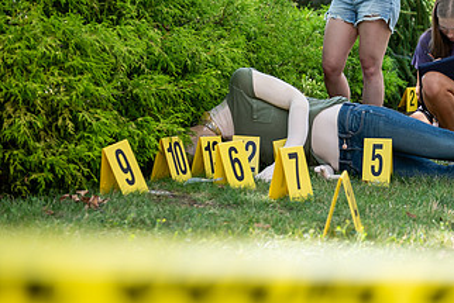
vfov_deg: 15.2
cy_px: 82
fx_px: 1135
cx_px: 396
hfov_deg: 22.1
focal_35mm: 90
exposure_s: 1/320
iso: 160
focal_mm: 50
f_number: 3.2
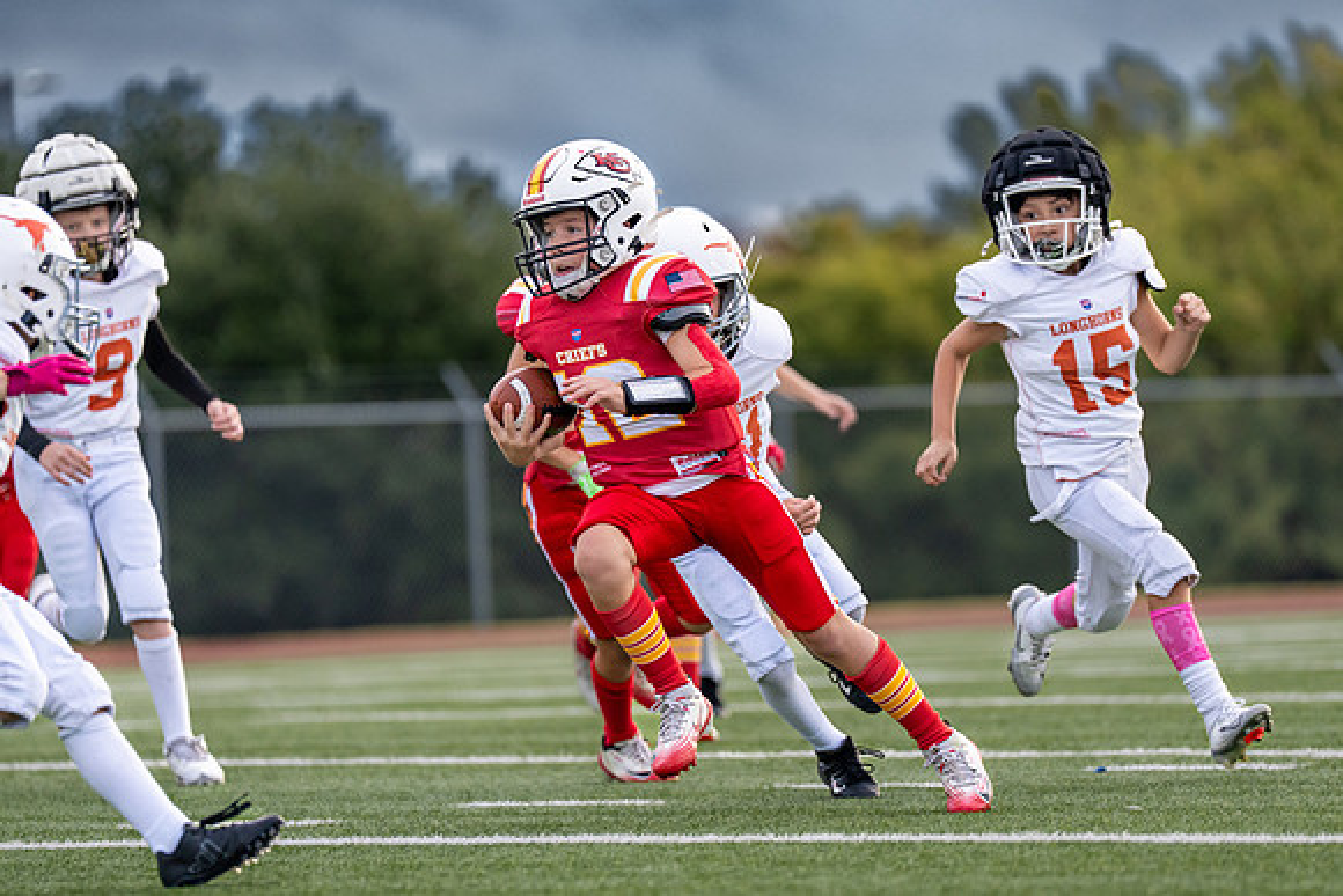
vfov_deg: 4.2
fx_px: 12080
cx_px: 747
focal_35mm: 324
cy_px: 478
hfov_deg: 6.4
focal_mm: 200
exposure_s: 1/2000
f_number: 2.8
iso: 400
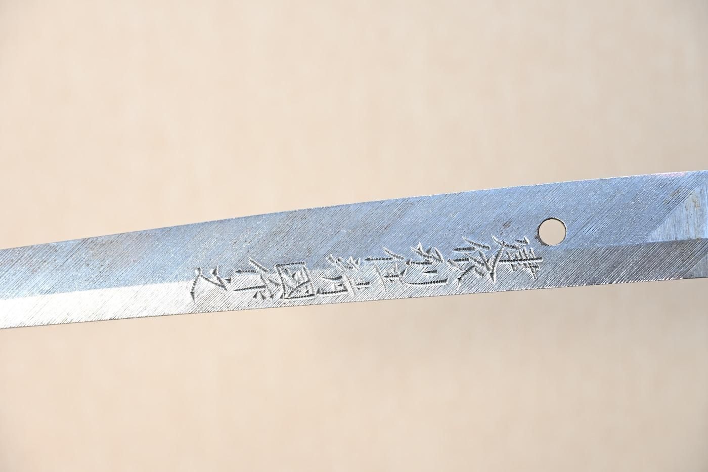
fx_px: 1740
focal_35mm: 88
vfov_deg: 15.4
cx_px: 354
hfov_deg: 23.0
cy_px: 236
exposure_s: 1/2
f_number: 5
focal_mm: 59
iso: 100
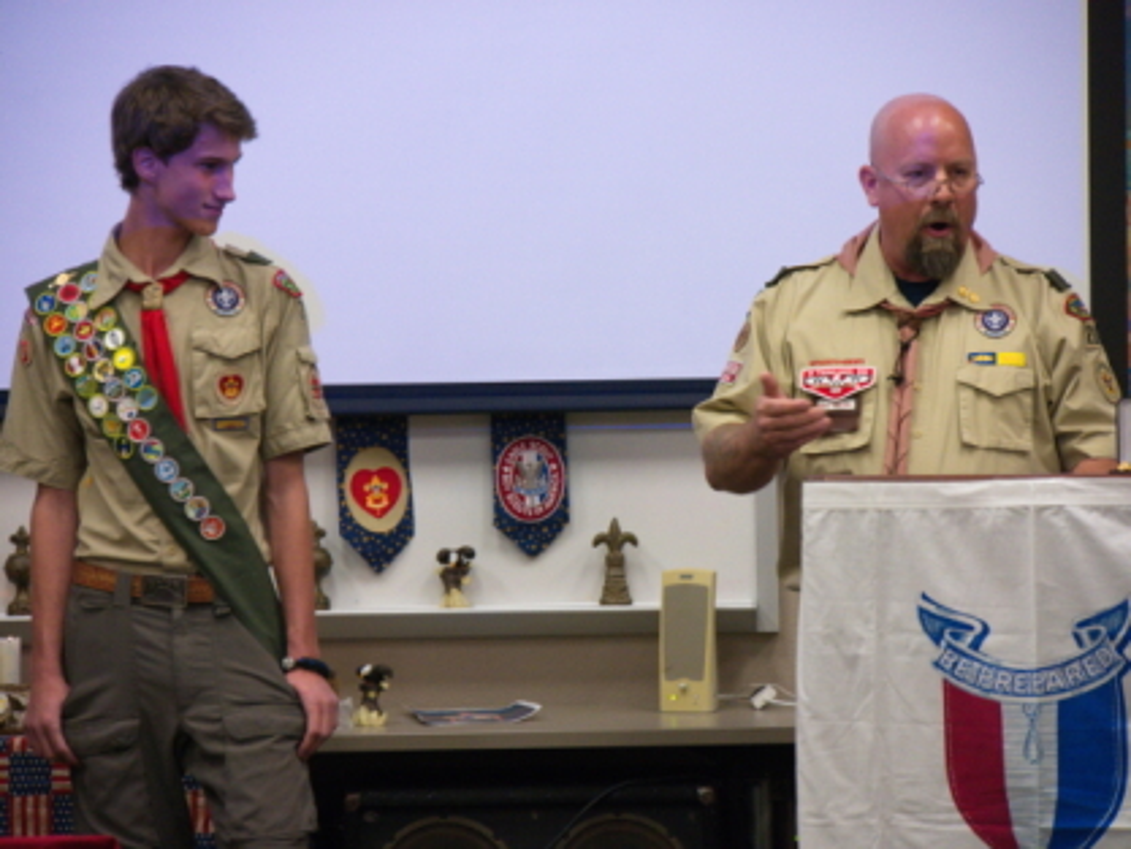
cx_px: 566
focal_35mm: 204
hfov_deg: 9.7
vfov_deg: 7.3
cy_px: 424
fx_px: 6667
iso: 3200
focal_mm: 102
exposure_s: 1/125
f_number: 5.4
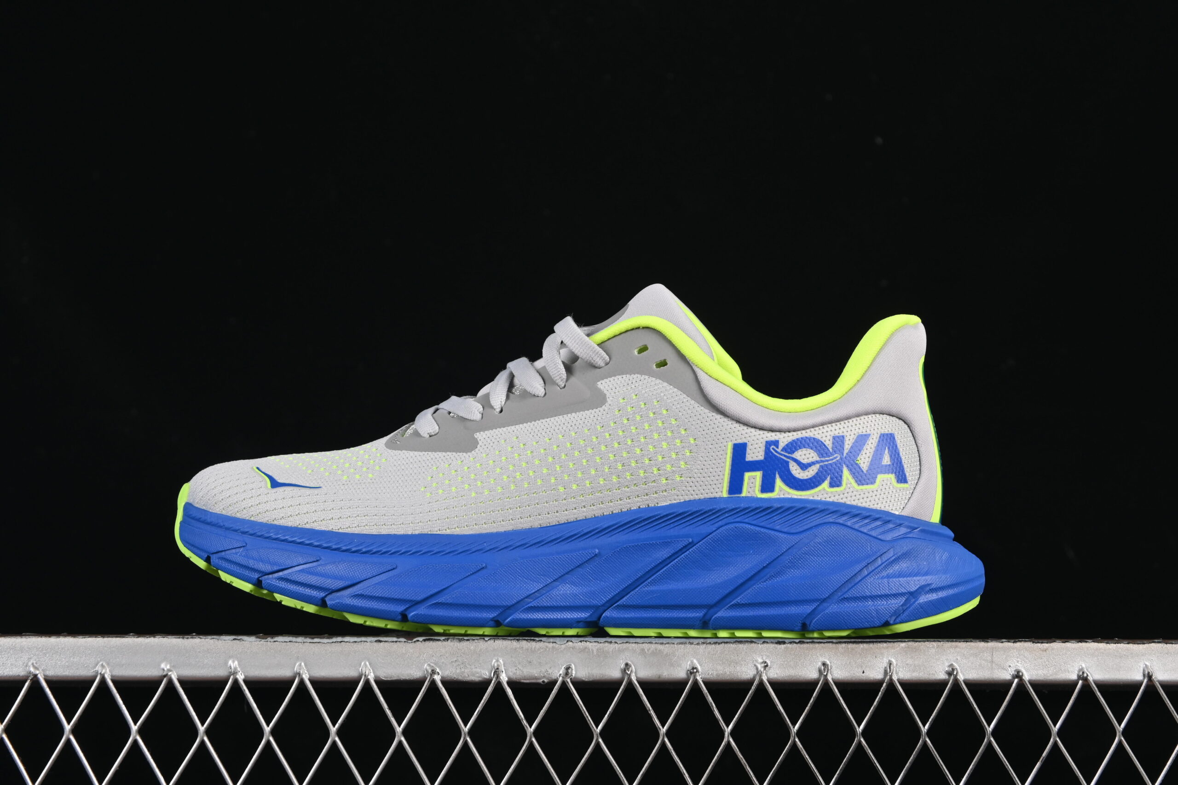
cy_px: 392
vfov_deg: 18.2
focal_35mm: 75
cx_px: 589
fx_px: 2454
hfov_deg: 27.0
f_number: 8
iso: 160
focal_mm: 50
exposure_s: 1/80
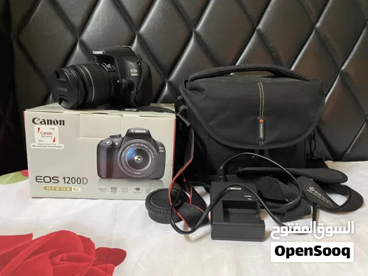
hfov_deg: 67.3
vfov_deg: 53.1
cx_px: 184
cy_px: 138
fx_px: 276
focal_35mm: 26
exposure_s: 1/25
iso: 500
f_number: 1.8
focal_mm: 4.25
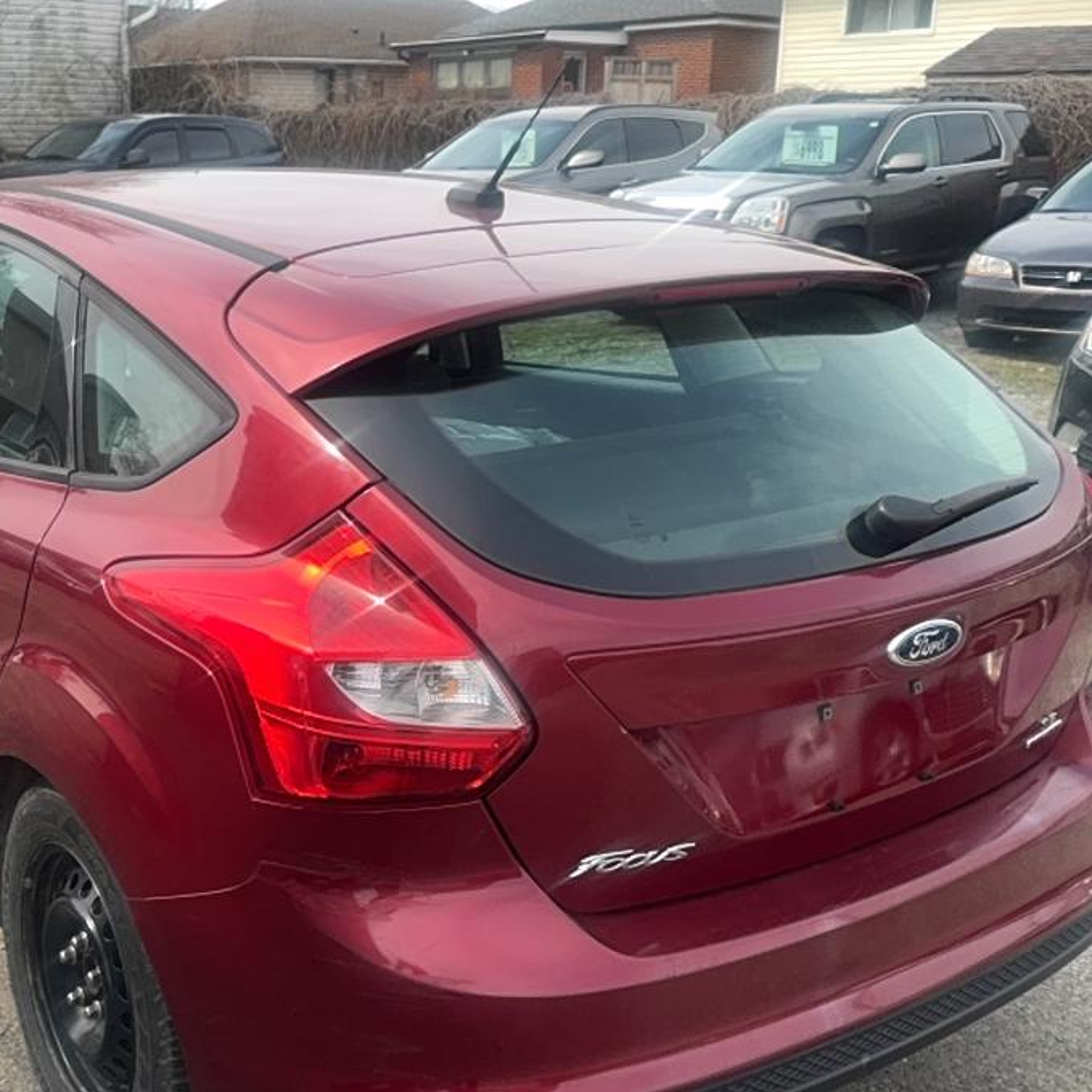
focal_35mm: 40
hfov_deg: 40.6
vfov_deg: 41.8
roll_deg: +0.6
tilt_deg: -17.9
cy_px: 605
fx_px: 1428
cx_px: 270
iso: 50
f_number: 1.78
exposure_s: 1/1852
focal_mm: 6.76
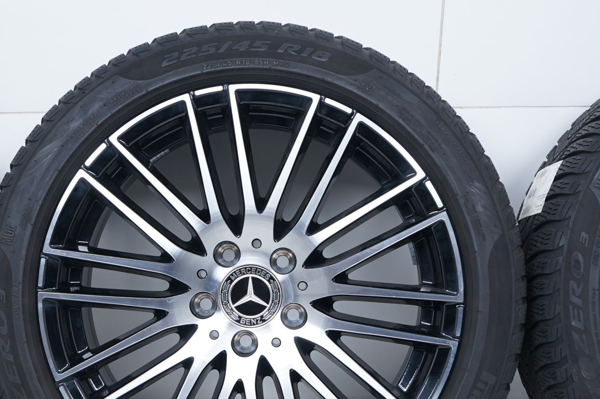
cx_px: 262
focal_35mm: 57
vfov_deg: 23.6
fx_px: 949
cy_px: 282
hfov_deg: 35.0
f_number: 7.1
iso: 250
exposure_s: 1/100
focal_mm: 37
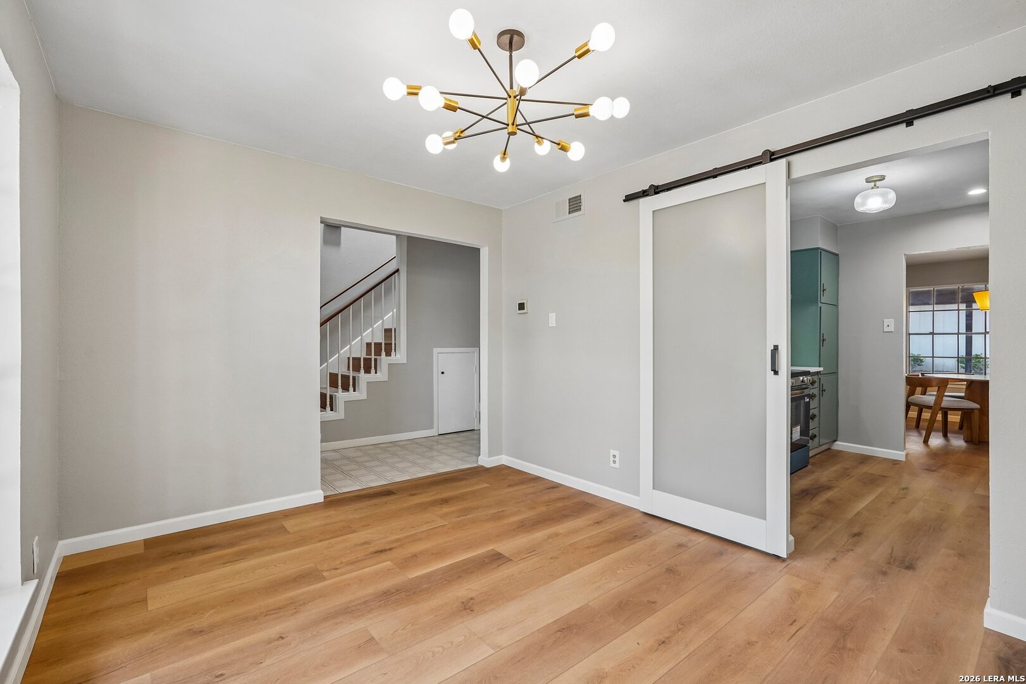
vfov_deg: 73.7
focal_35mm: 16
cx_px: 513
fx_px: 456
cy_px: 342
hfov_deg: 96.7
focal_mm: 16
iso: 400
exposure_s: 1/25
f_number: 8
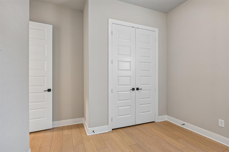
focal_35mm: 18
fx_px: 114
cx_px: 114
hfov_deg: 90.0
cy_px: 76
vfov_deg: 67.3
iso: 400
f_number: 8
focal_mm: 18
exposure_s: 1/8
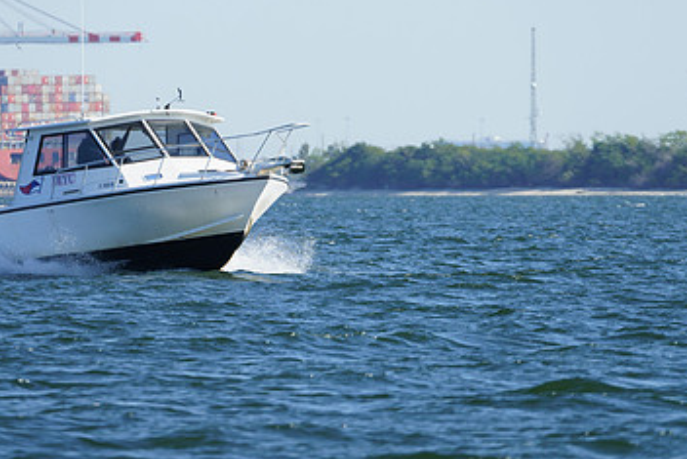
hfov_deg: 3.2
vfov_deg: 2.1
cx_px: 299
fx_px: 12313
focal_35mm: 645
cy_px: 149
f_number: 8
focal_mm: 391
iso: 400
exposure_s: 1/1000
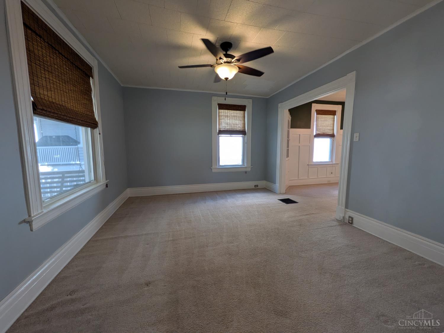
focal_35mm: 14
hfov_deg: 102.1
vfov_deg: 85.7
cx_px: 222
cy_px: 166
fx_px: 180
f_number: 2.2
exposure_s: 1/120
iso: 169
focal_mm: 1.85
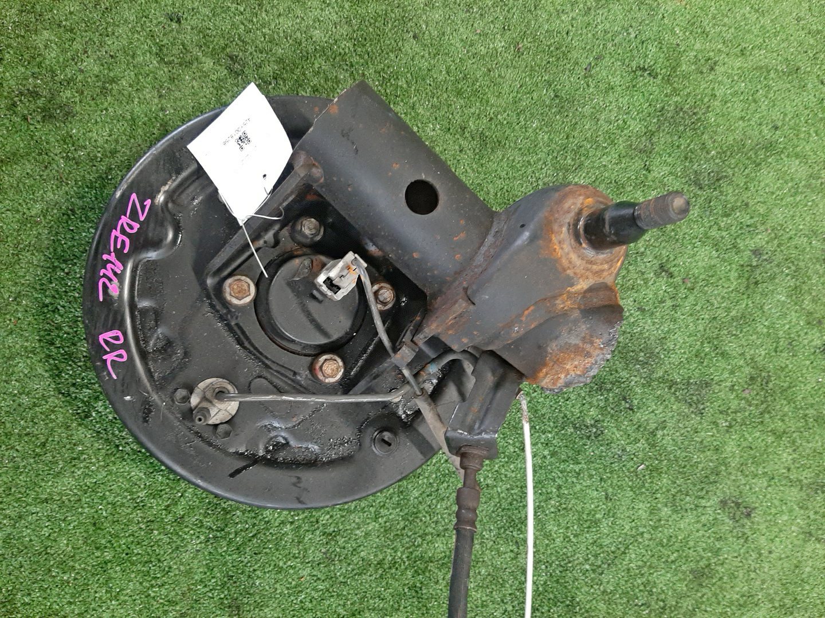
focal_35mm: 26
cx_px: 412
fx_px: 620
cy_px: 309
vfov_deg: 53.1
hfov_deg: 67.3
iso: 245
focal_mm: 3.93
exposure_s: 1/25
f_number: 1.7
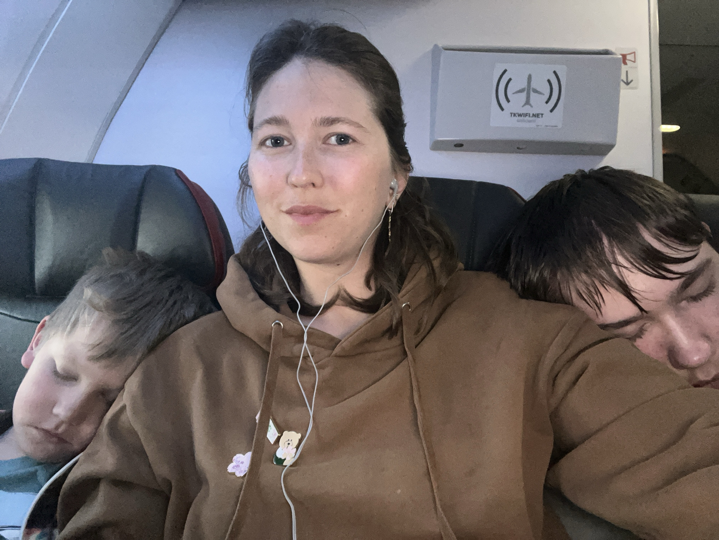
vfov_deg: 58.9
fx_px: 478
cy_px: 270
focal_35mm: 23
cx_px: 360
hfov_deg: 73.9
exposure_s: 1/34
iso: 400
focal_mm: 2.71
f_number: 2.2
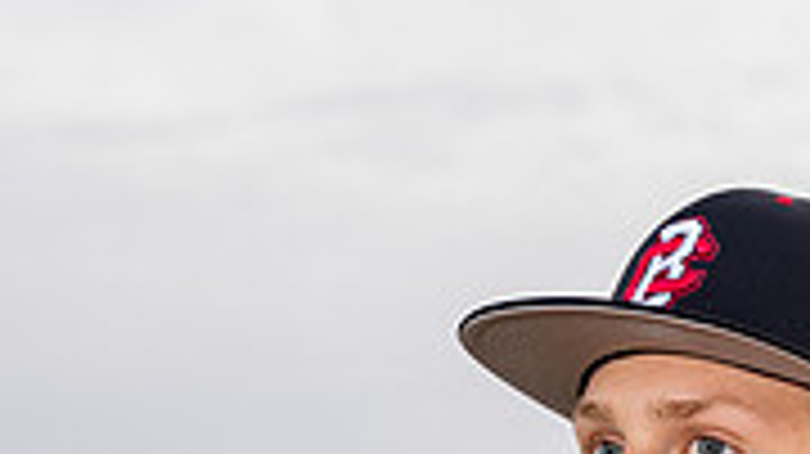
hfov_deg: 17.3
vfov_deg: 9.1
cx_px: 603
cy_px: 1007
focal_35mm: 123
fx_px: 2640
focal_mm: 47
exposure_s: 1/250
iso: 100
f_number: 4
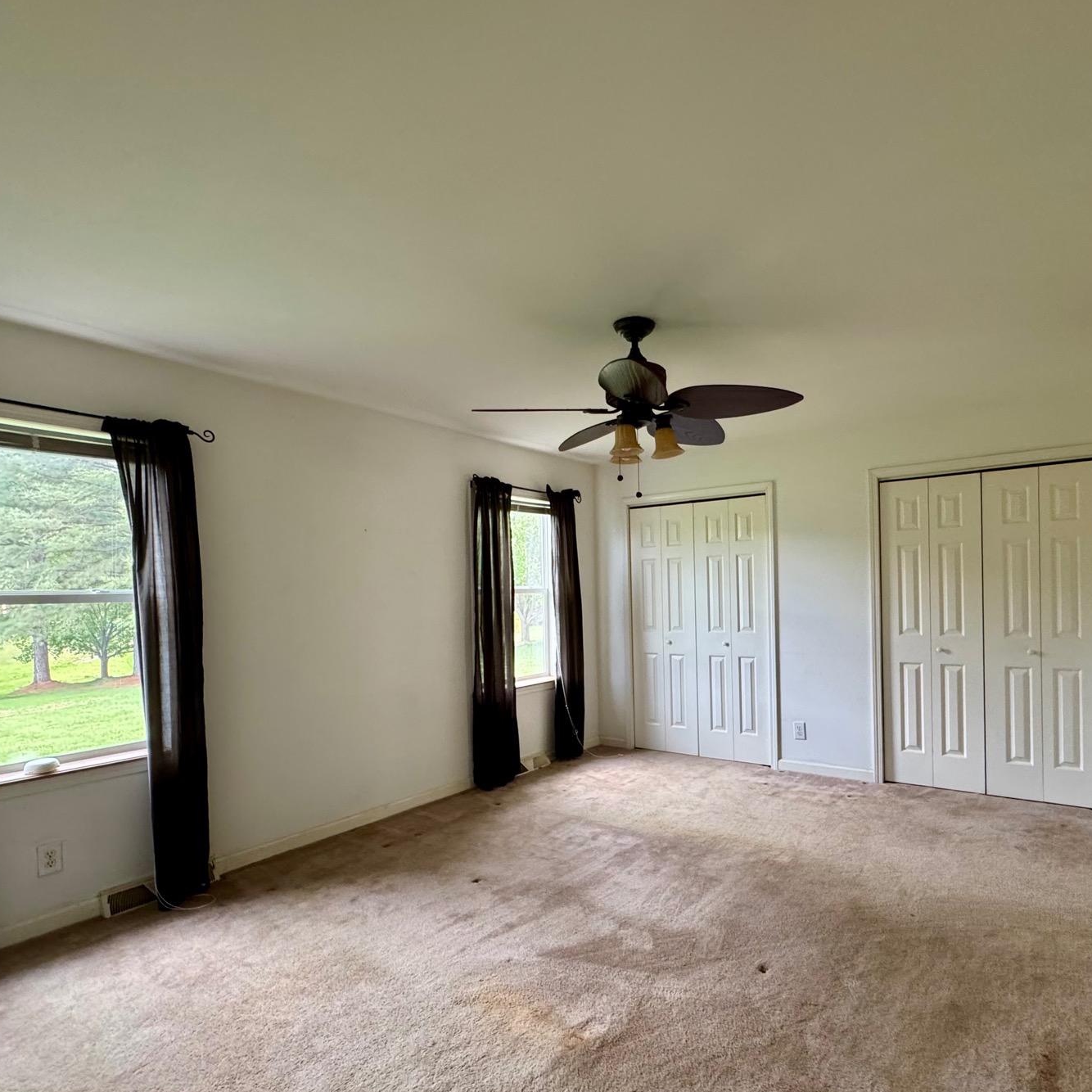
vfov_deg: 77.5
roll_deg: +2.0
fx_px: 678
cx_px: 617
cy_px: 600
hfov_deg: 77.3
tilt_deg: -1.4
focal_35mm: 19
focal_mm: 2.22
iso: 320
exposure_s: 1/80
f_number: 2.2
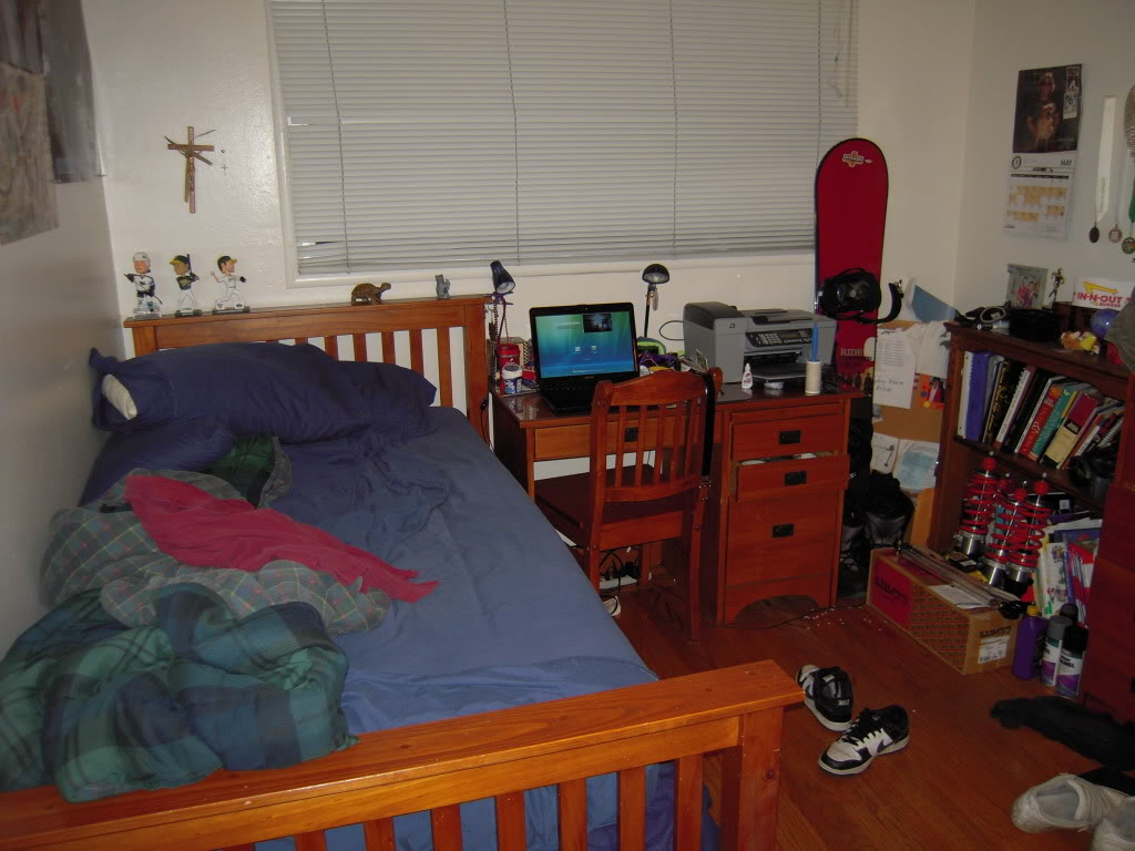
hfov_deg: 63.4
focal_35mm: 28
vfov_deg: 49.7
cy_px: 426
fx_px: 918
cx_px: 568
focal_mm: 5
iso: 160
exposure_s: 1/30
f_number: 2.7
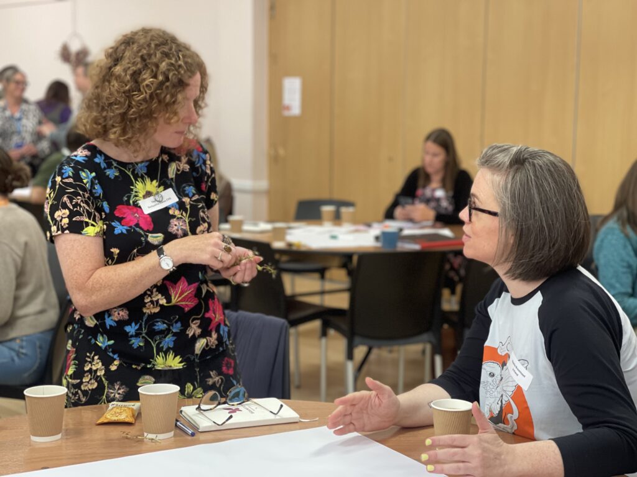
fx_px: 1178
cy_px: 238
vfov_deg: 22.9
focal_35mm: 64
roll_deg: -1.3
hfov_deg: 30.3
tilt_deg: -6.1
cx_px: 318
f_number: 2.2
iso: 200
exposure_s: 1/33
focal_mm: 7.5
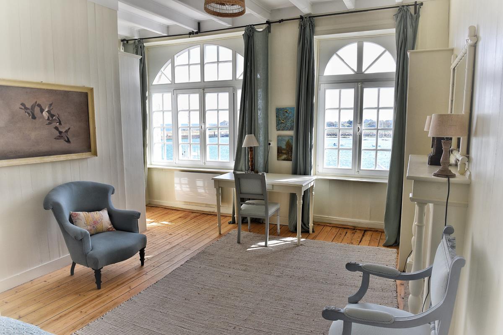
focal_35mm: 24
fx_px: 335
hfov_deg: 73.7
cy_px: 168
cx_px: 252
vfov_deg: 53.2
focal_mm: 24
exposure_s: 1/400
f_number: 9
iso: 800
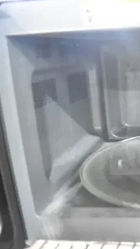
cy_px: 123
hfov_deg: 23.5
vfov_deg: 45.4
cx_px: 182
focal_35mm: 45
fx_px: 296
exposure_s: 1/30
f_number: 3.5
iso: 11400
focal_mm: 18
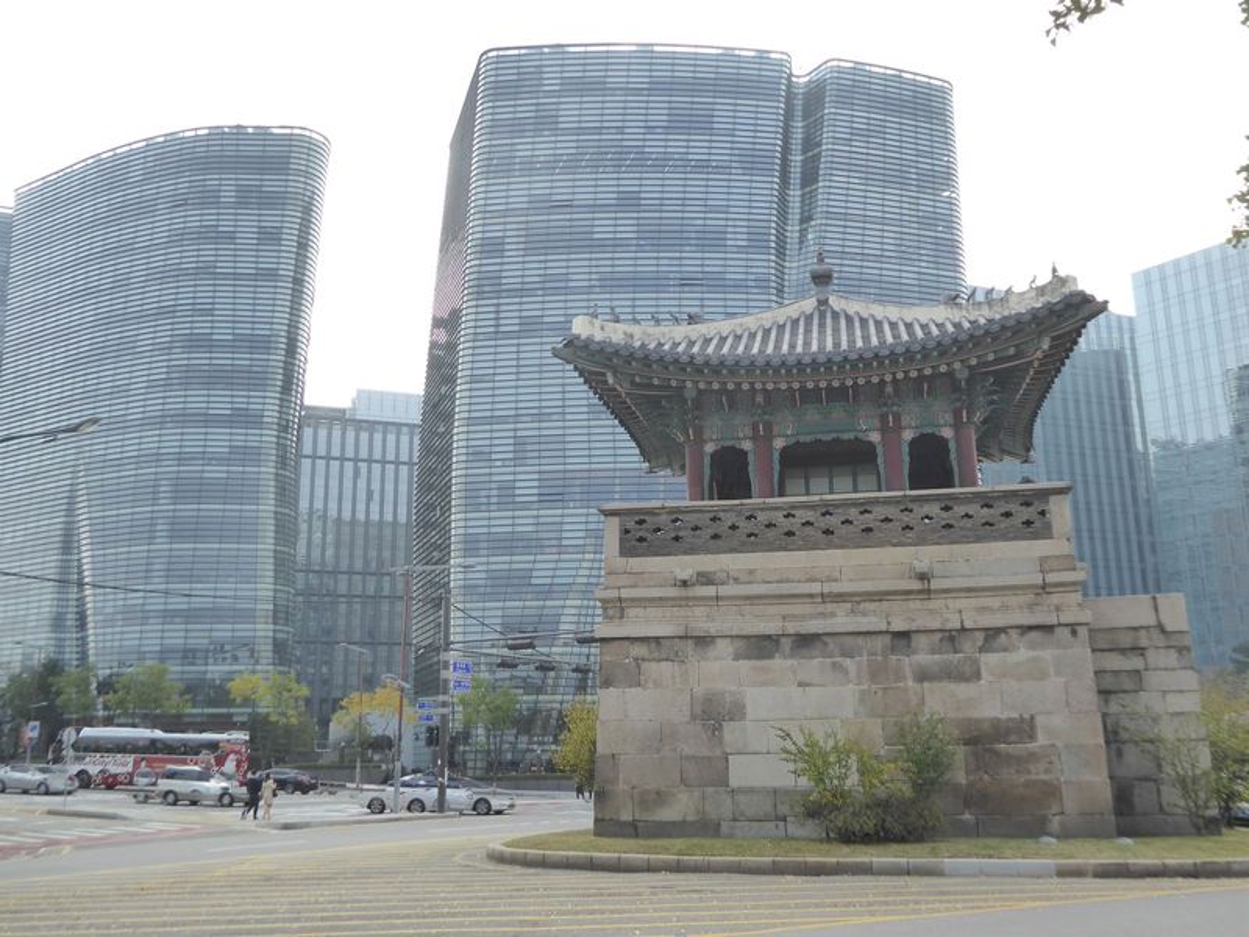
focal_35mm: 34
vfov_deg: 41.8
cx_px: 624
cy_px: 468
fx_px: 1227
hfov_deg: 54.0
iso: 160
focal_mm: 5.8
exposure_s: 1/400
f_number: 3.6
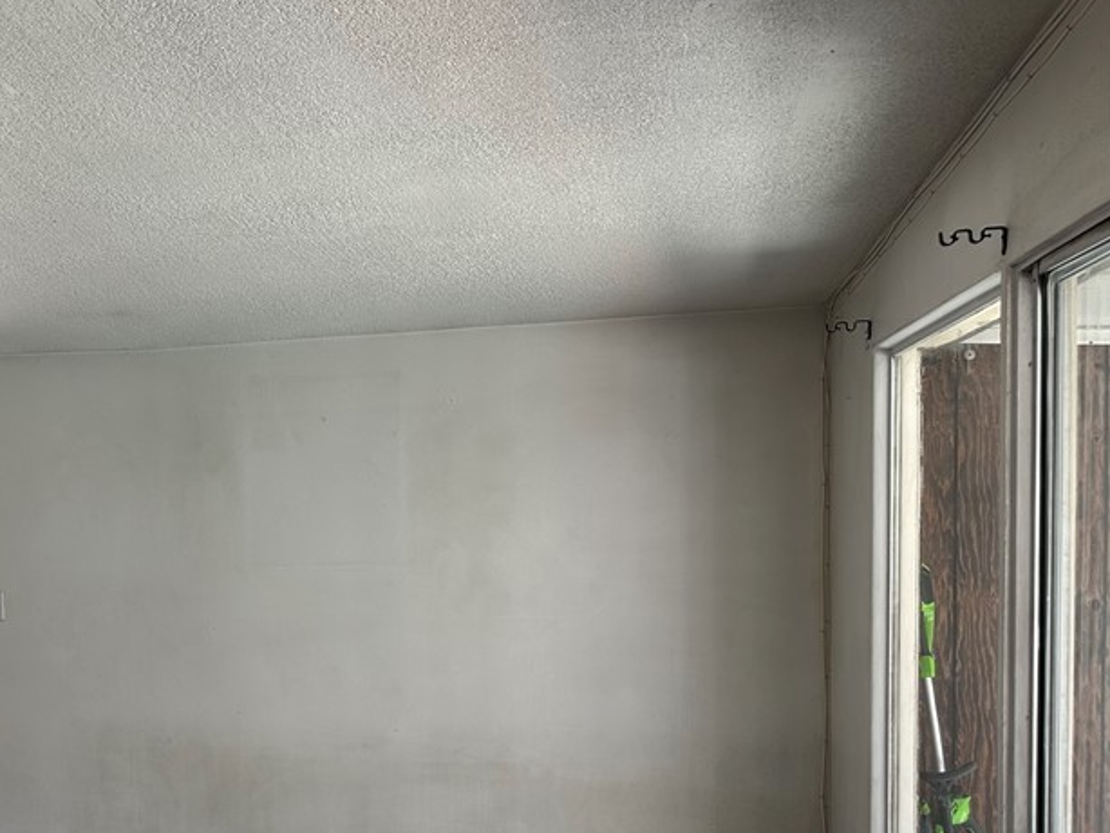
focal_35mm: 40
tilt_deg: -1.5
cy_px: 587
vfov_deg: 35.4
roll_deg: +0.4
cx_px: 188
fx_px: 1283
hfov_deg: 44.0
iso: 64
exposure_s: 1/120
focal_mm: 6.86
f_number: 1.78
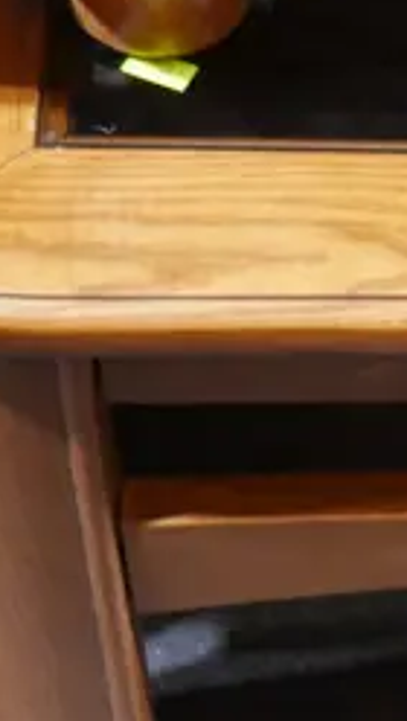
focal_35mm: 126
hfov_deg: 8.0
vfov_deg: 17.0
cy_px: 330
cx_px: 1323
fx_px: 2411
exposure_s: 1/60
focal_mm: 14
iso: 800
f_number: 3.5
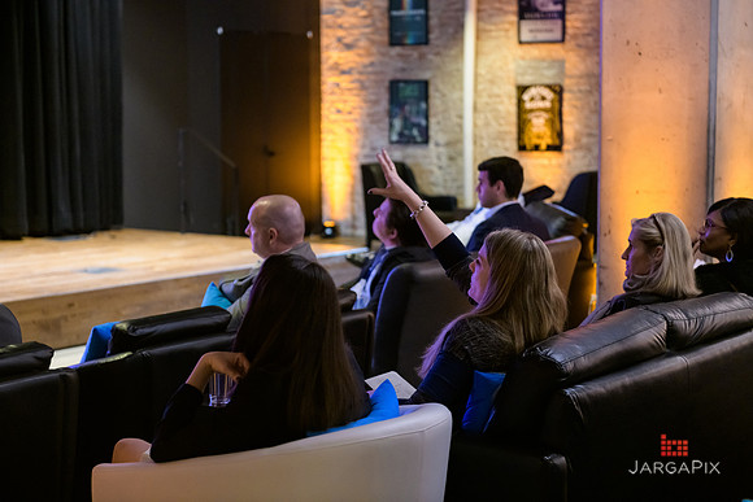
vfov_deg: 19.5
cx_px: 376
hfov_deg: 28.8
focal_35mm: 70
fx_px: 1464
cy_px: 251
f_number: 3.2
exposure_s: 1/50
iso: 1250
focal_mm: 70
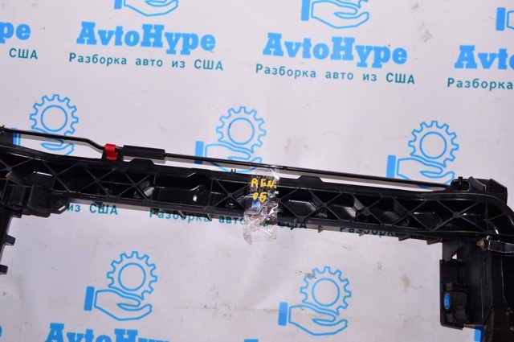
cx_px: 257
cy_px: 171
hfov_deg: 57.3
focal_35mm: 33
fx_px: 471
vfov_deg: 39.9
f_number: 8
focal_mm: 22
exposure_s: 1/160
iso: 1600
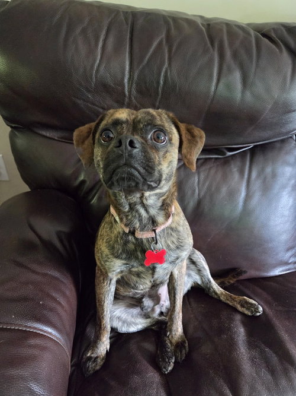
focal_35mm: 23
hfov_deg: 58.9
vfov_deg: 73.9
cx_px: 148
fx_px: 262
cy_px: 198
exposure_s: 1/120
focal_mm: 5.4
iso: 2000
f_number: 1.8
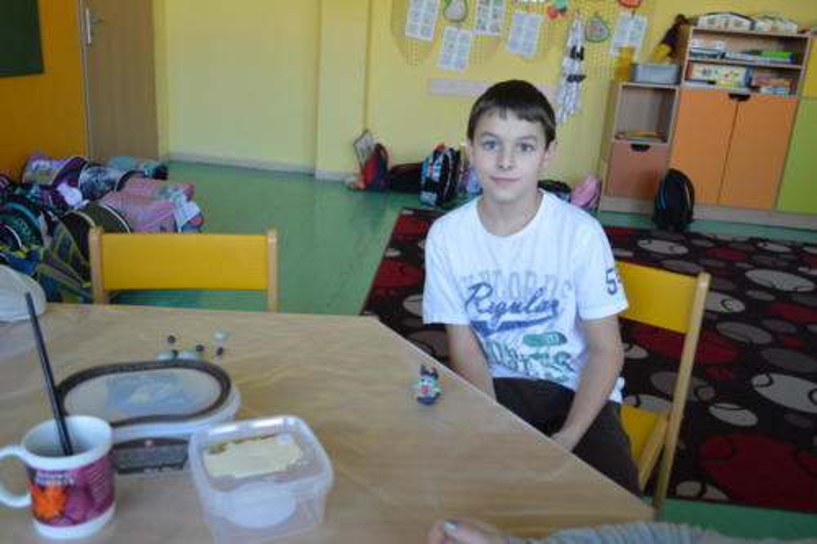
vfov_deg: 43.6
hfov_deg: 61.9
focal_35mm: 30
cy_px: 272
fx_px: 681
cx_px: 408
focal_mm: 20
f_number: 3.8
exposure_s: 1/60
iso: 400
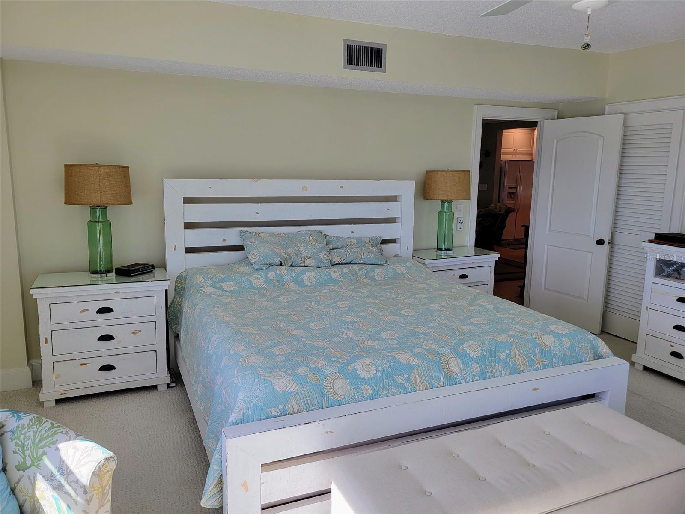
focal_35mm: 26
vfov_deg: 53.1
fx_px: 515
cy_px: 257
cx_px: 342
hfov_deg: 67.3
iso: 40
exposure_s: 1/163
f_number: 1.8
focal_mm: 5.4
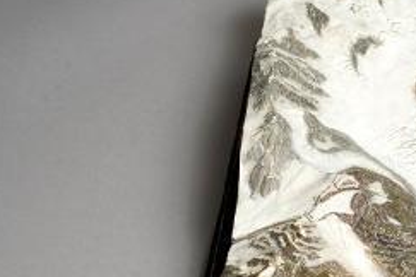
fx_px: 1571
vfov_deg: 10.0
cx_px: 455
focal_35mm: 136
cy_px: 249
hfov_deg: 14.7
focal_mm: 43
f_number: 16
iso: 400
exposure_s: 1/125
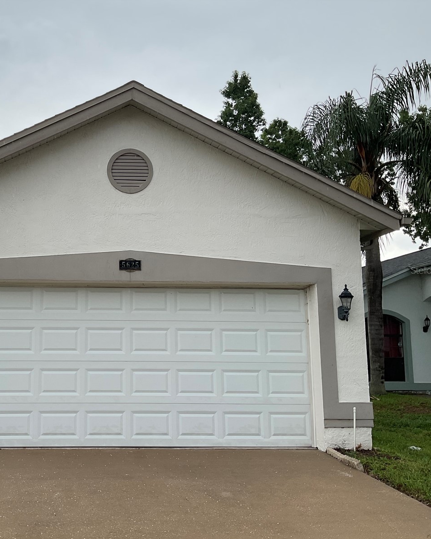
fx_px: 606
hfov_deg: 37.8
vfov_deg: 47.9
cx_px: 92
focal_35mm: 38
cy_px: 270
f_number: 1.8
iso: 16
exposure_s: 1/642
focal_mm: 3
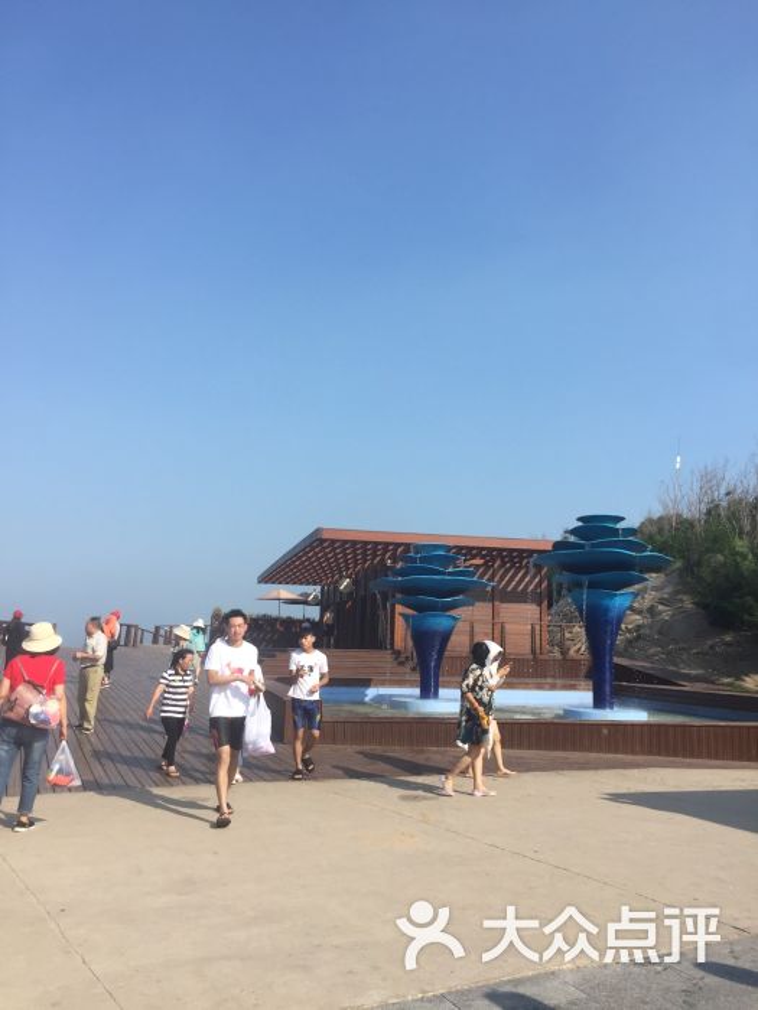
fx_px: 847
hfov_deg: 48.2
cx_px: 379
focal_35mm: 29
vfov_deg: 61.7
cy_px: 505
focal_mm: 4.15
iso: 32
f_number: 2.2
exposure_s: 1/1721
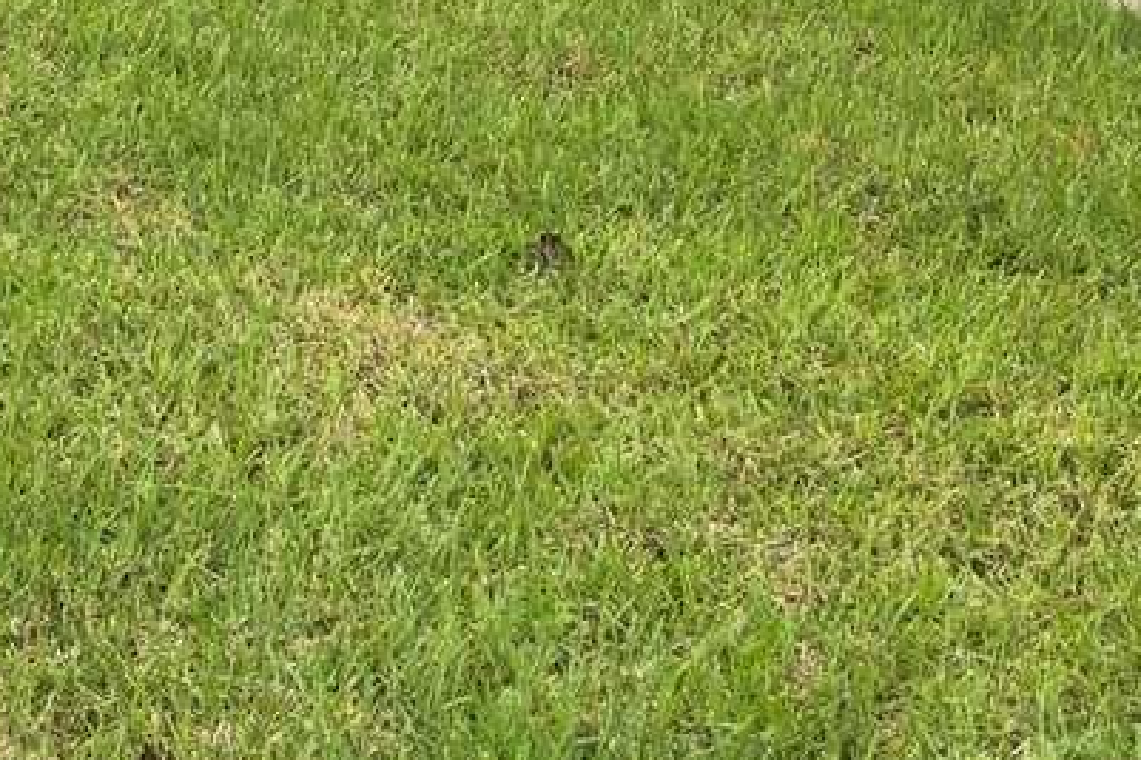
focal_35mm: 115
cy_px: -1247
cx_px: -902
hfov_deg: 15.4
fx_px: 3643
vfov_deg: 10.0
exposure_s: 1/500
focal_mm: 15
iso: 400
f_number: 11
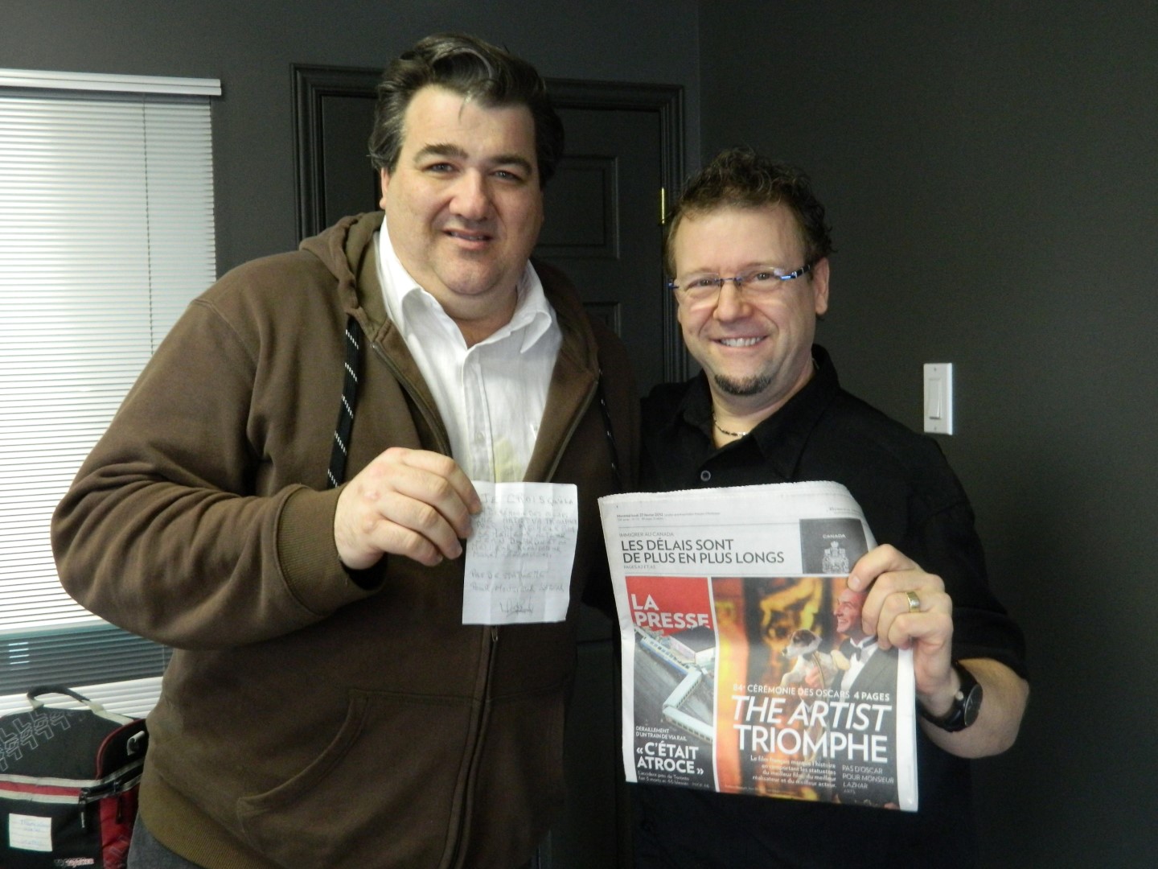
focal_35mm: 35
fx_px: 1171
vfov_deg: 40.7
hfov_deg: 52.6
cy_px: 434
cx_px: 579
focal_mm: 6.2
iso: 400
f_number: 3.3
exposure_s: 1/20
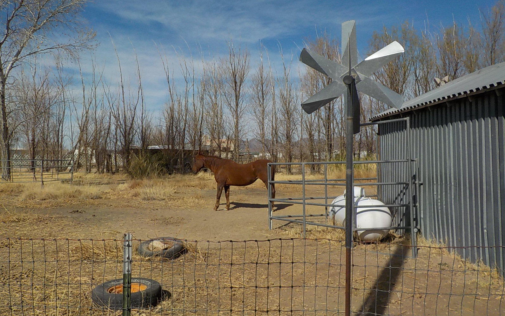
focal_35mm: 32
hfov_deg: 59.6
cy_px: 149
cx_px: 253
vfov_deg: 39.4
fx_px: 440
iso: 125
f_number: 3.3
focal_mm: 4.1
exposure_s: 1/2000
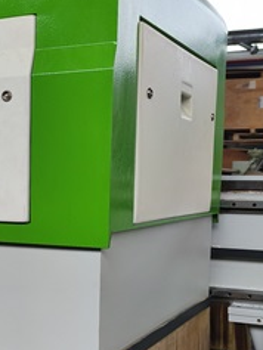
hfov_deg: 23.0
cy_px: 250
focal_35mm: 62
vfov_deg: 30.8
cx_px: 19
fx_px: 628
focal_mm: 6.14
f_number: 1.65
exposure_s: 1/99.9
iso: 320
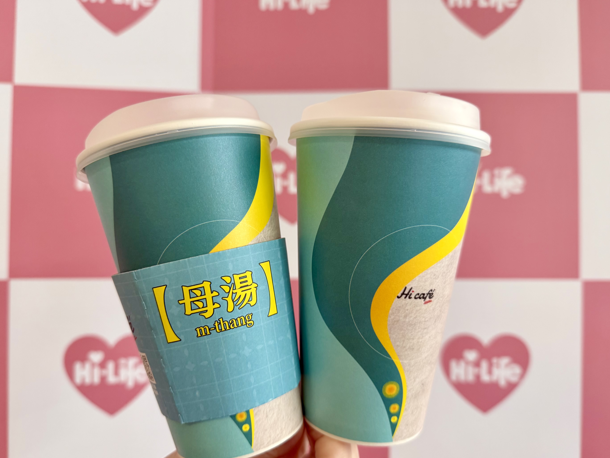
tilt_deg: -0.7
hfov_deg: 69.4
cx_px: 297
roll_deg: +0.3
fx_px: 441
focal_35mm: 25
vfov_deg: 54.9
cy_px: 236
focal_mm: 6.76
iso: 320
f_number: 1.78
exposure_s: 1/60
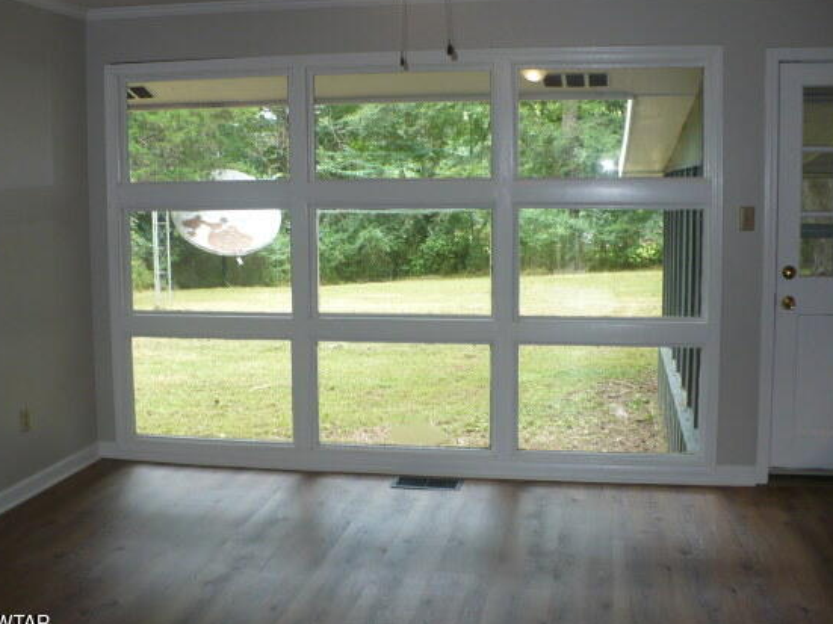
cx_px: 392
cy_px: 293
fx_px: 1035
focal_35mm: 43
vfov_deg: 33.6
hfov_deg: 43.8
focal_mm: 6.1
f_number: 2.8
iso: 125
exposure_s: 1/30
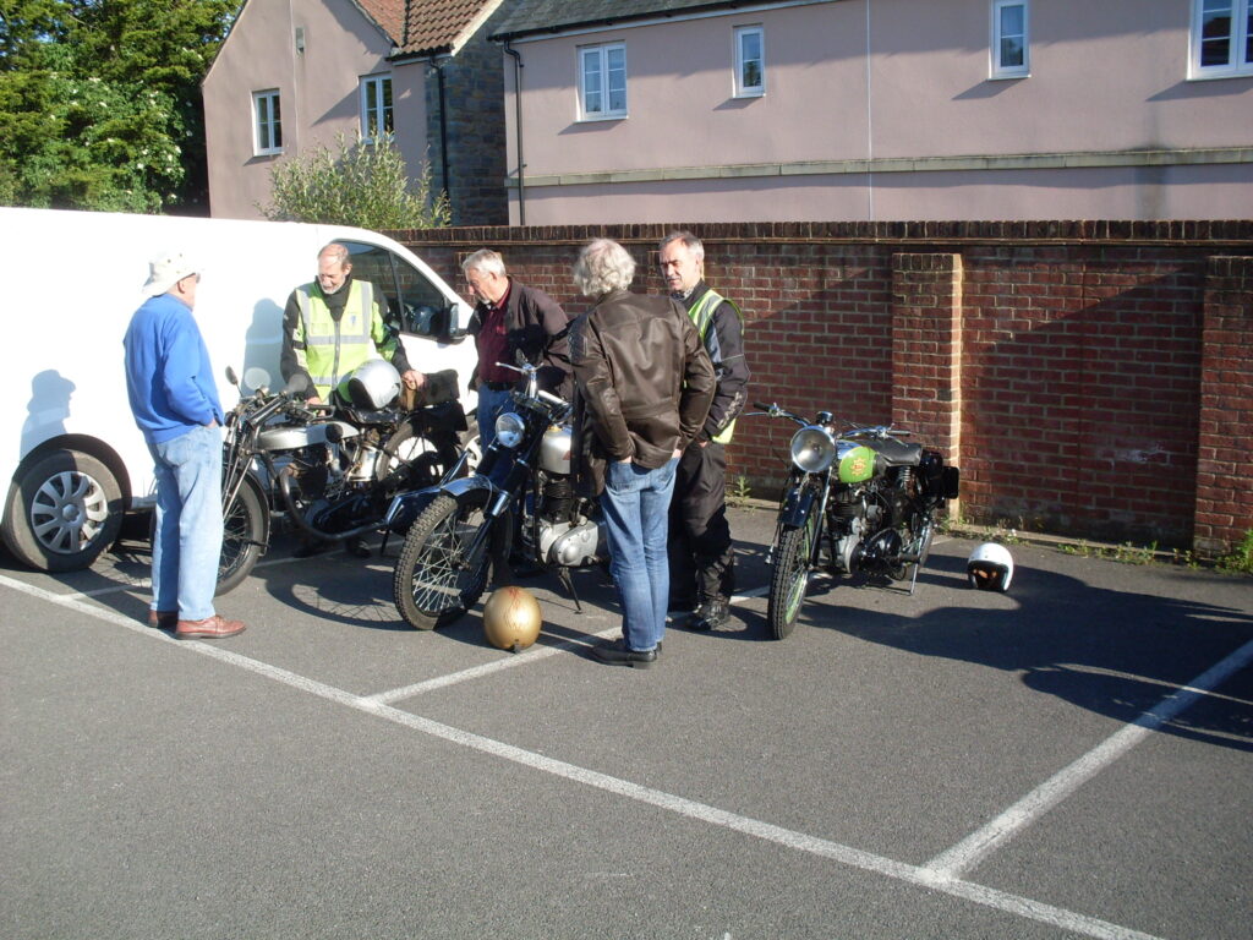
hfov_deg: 49.0
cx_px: 626
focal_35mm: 38
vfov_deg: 37.7
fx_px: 1375
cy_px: 470
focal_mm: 6.3
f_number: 8.4
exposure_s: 1/125
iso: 80
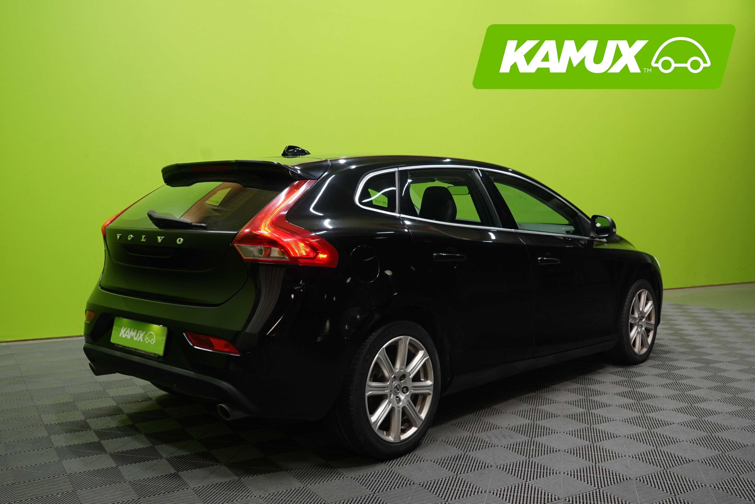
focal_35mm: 33
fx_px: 692
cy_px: 252
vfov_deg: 40.0
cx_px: 378
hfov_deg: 57.2
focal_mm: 33
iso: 800
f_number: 5.6
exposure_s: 1/20
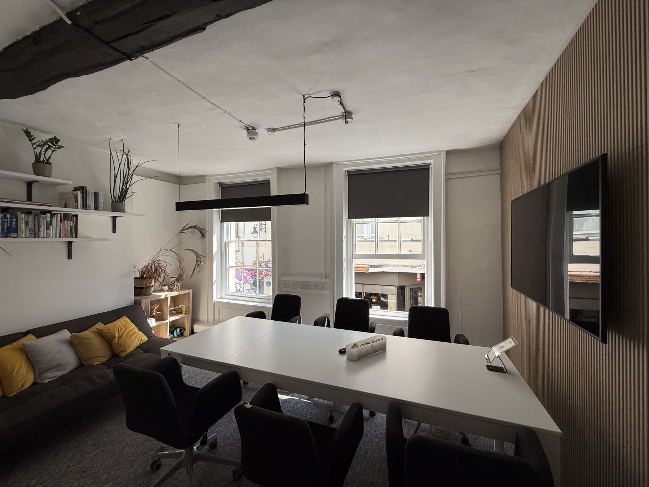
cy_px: 244
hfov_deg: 102.1
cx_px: 324
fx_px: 262
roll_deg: +0.6
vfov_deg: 85.7
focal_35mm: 14
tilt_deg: -0.8
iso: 64
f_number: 2.2
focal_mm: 2.22
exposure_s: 1/486
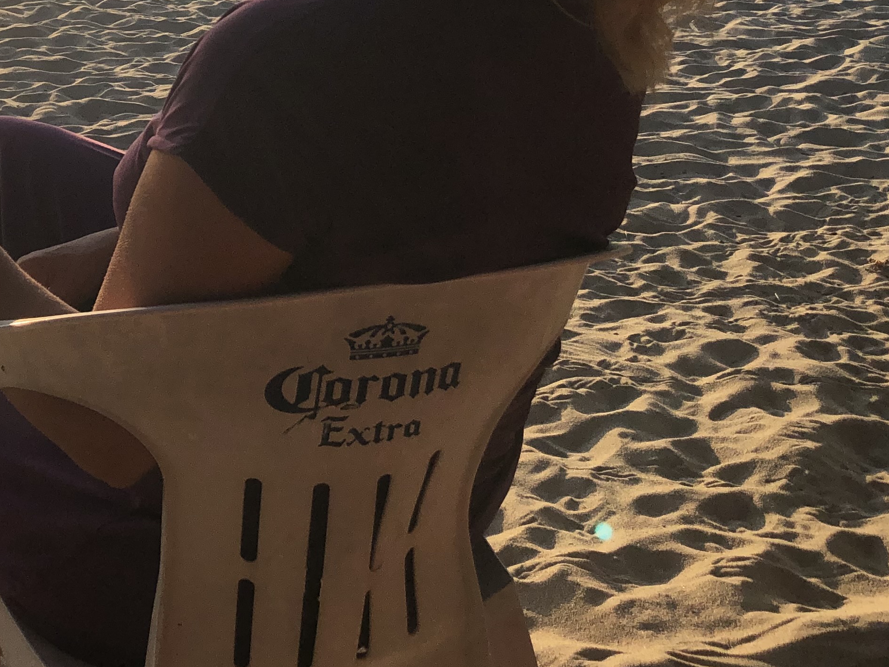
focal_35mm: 60
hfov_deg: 31.5
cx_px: 203
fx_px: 1541
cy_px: 19
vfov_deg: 23.5
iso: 20
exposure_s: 1/2315
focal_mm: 3.99
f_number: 1.8
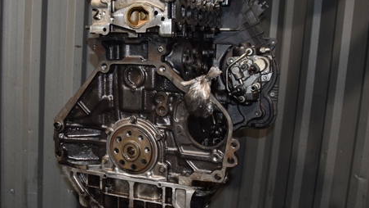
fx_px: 391
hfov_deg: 49.5
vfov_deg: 29.6
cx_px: 118
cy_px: 88
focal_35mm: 40
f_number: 5
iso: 800
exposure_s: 1/60
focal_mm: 18
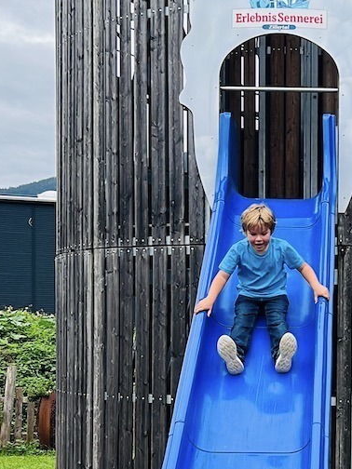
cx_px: 337
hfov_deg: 21.9
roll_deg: +0.1
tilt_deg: -1.0
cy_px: 349
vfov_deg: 29.4
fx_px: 881
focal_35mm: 65
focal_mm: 5.7
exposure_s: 1/1112
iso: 50
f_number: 1.5
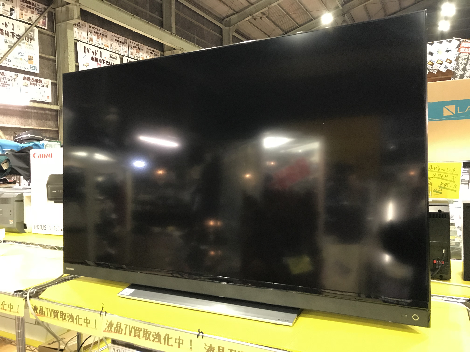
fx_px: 380
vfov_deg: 49.7
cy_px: 176
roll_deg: +1.0
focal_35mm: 28
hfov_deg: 63.4
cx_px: 235
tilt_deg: -2.5
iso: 80
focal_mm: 3.99
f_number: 1.8
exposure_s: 1/15
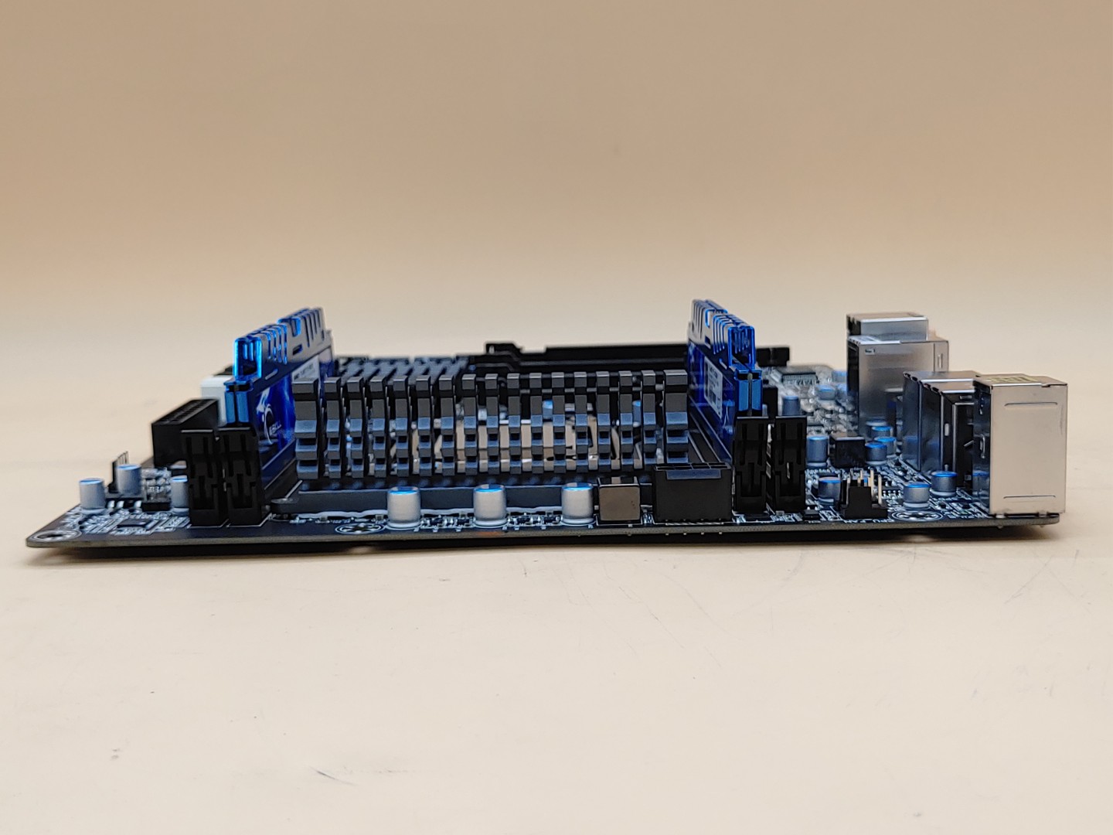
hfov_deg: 42.9
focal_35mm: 44
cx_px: 556
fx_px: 1415
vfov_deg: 32.9
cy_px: 418
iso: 50
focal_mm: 4.36
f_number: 1.8
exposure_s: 1/107
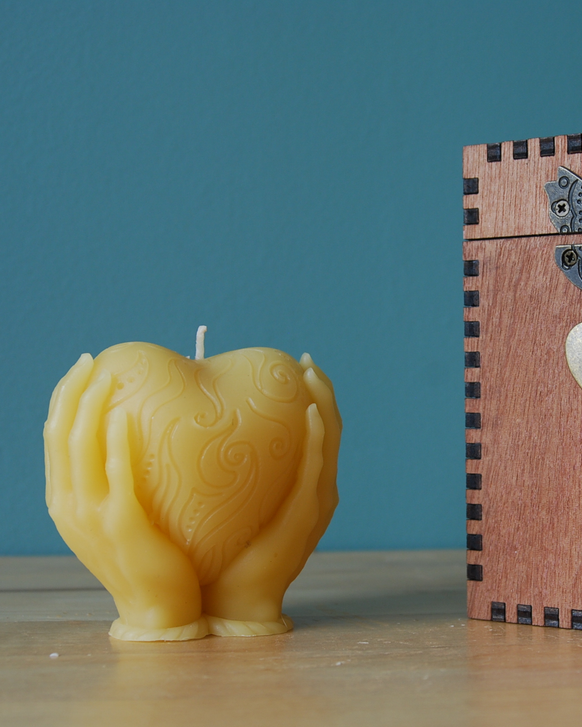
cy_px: 365
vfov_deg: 26.4
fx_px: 1550
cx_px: 437
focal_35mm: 72
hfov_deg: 21.1
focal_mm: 34
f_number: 5.6
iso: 200
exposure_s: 1/60
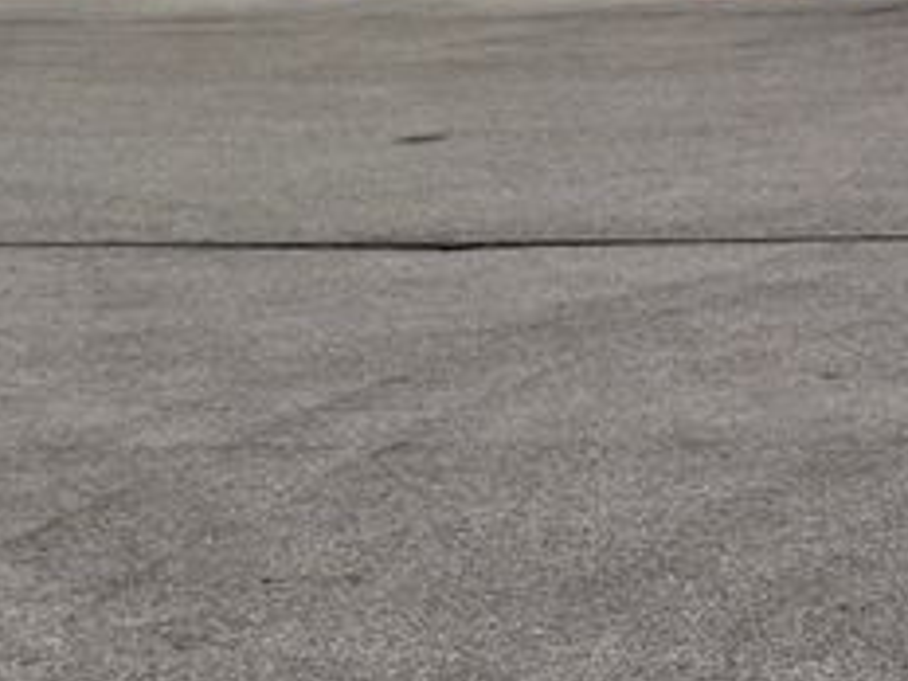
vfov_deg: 12.6
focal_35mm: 110
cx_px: 2031
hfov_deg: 13.9
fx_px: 2885
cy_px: -425
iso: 50
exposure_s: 1/3472
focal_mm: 5.54
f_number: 1.8
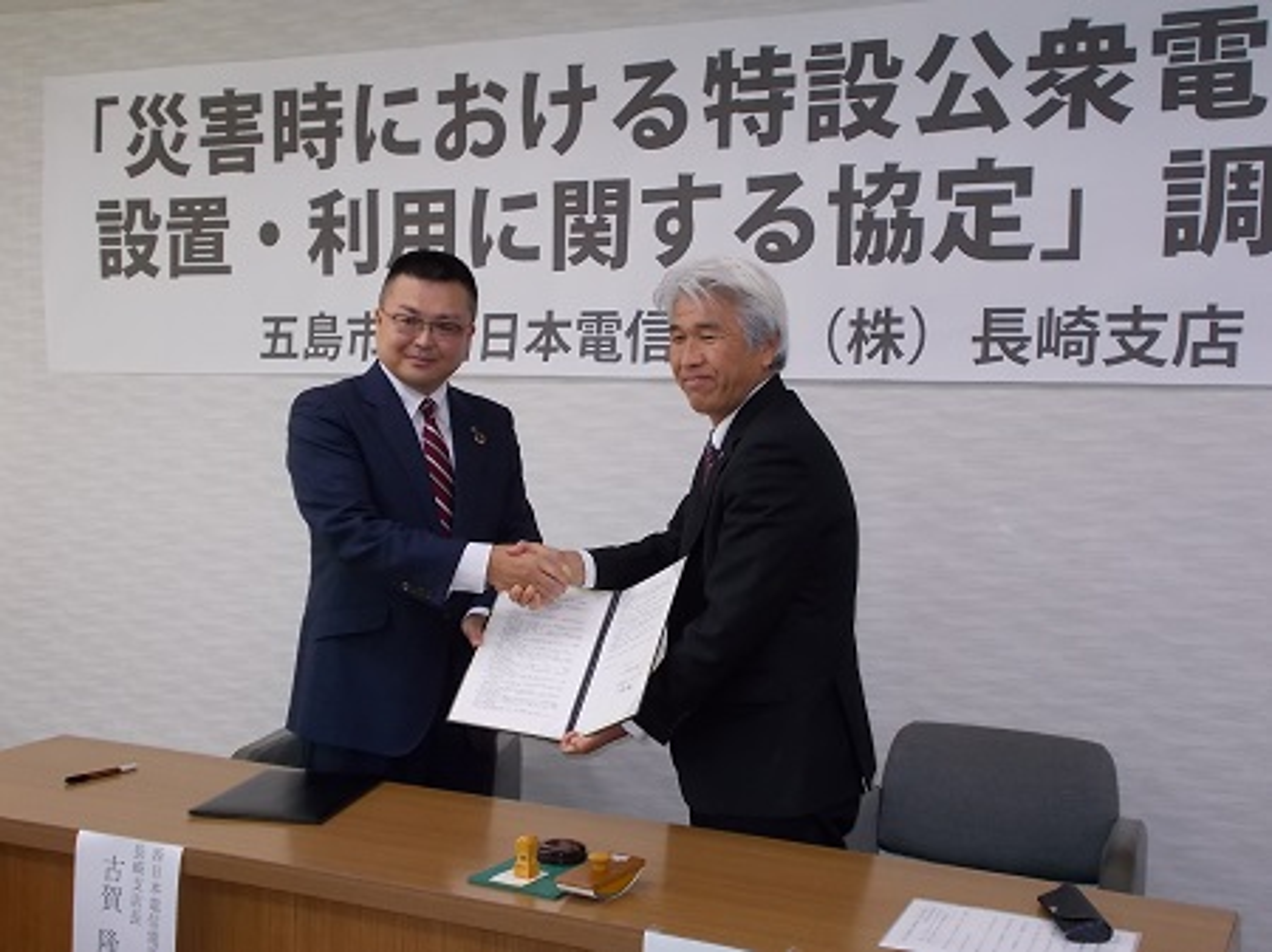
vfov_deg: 32.8
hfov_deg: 43.0
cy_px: 476
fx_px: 1616
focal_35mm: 44
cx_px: 636
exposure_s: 1/30
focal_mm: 7.9
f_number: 4.2
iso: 200
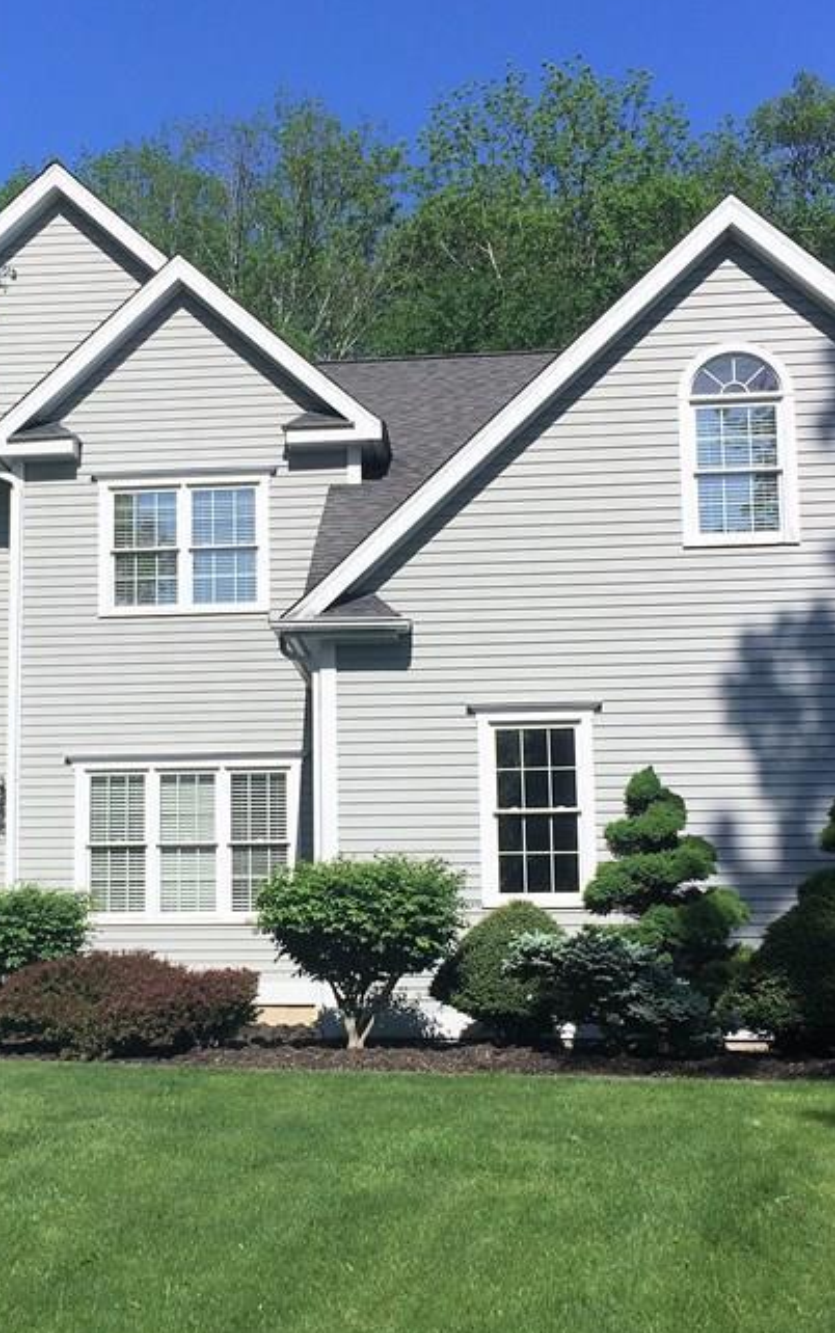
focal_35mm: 49
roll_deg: +0.2
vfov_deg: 40.9
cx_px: 307
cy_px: 762
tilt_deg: +7.7
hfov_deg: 26.3
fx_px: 1782
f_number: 2.2
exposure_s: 1/3049
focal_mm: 4.15
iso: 32
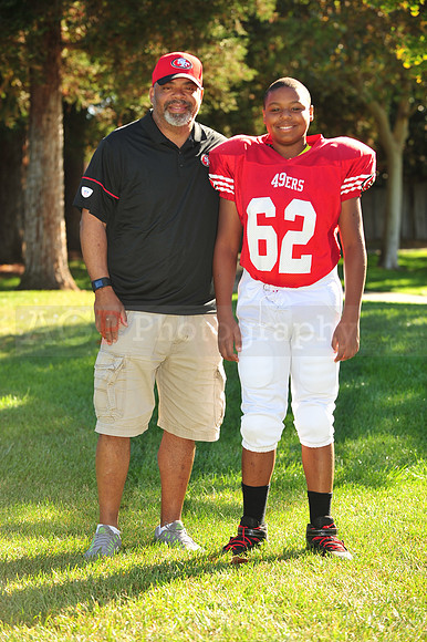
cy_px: 321
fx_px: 1959
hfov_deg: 12.4
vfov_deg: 18.6
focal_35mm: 110
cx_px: 214
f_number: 4.5
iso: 200
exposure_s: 1/320
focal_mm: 110
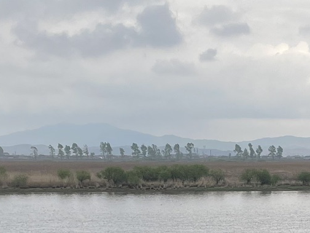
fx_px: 923
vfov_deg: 13.4
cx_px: 330
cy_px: 362
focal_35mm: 103
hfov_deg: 18.4
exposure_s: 1/1182
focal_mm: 4.2
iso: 32
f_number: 1.6
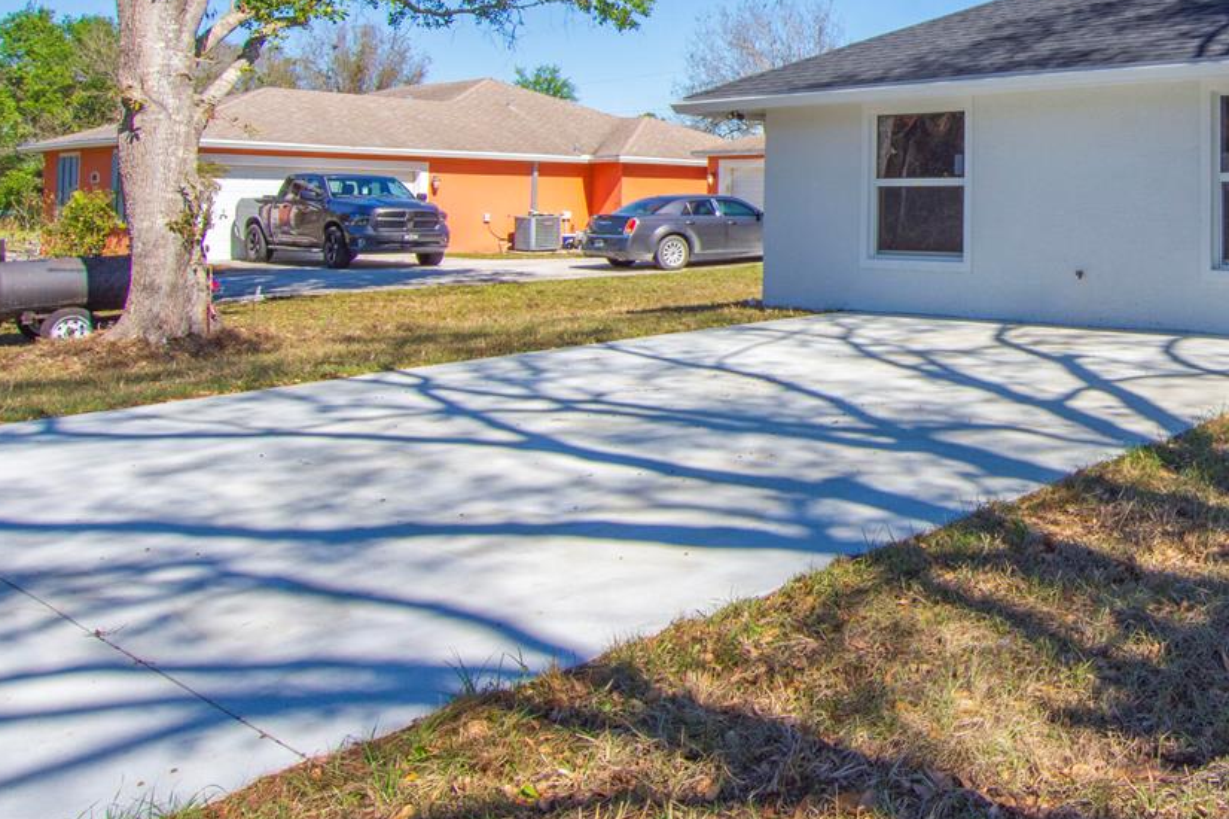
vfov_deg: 39.3
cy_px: 150
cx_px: 1088
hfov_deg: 52.3
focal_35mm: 32
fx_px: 1091
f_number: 10
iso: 320
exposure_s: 1/400
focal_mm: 11
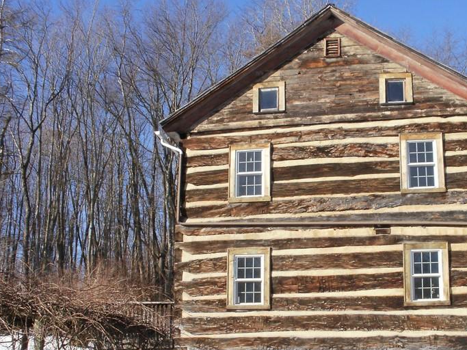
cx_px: 323
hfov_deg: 35.1
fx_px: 728
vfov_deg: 26.8
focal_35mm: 54
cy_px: 240
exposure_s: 1/250
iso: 100
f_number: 5.6
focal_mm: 6.3
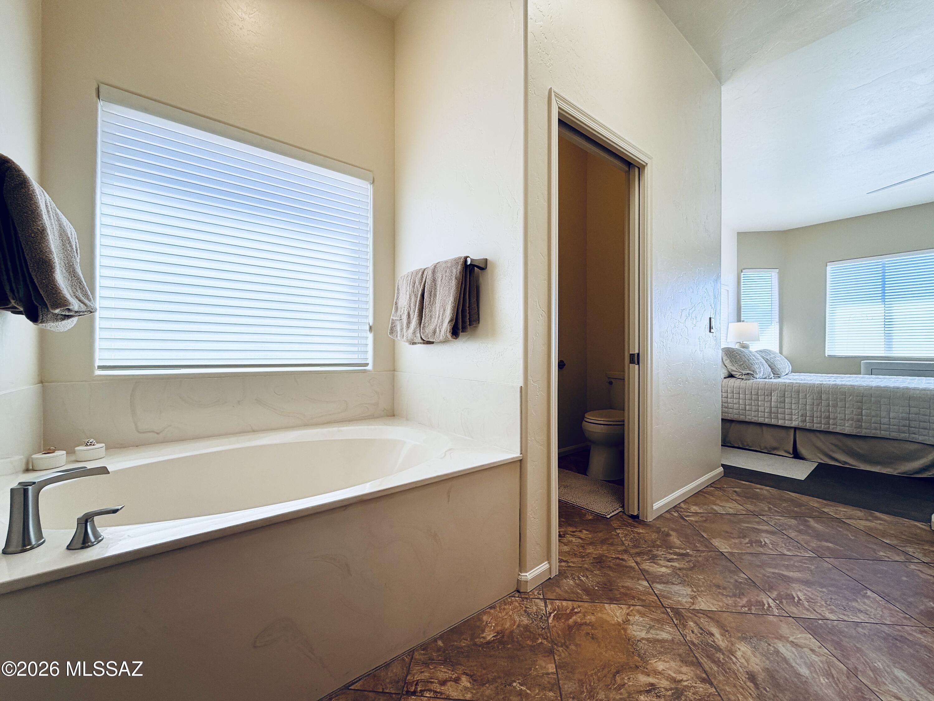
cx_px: 467
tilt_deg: +0.6
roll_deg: -0.3
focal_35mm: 14
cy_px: 350
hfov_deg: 102.1
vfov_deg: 85.7
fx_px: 378
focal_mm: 2.22
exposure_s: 1/120
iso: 32
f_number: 2.2
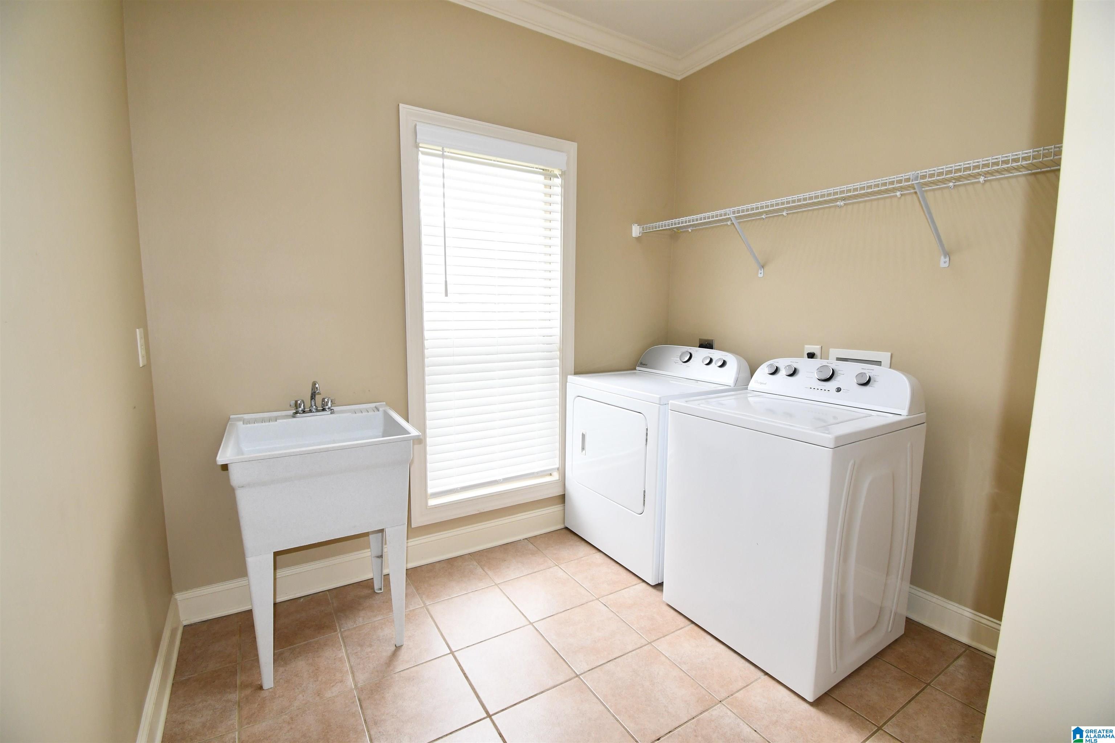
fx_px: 465
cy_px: 372
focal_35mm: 15
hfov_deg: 100.4
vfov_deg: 77.3
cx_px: 558
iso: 1100
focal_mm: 10
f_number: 8
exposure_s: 1/60
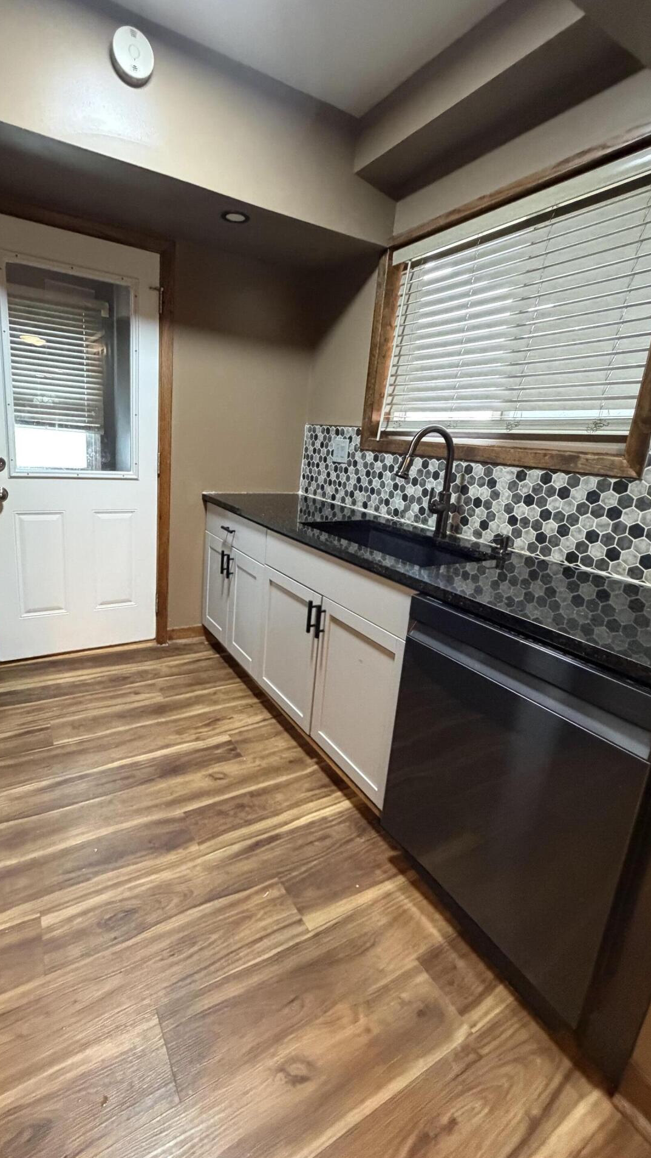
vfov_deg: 99.3
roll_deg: -5.3
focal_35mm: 16
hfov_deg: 66.7
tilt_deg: -14.7
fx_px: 491
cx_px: 275
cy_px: 558
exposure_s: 1/60
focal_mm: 2.22
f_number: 2.2
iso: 800
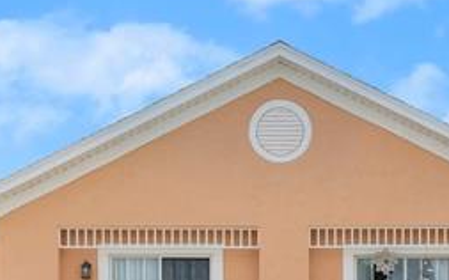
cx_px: 295
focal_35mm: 103
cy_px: 529
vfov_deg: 11.6
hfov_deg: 20.1
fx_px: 1260
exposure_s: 1/125
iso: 160
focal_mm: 25
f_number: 7.1
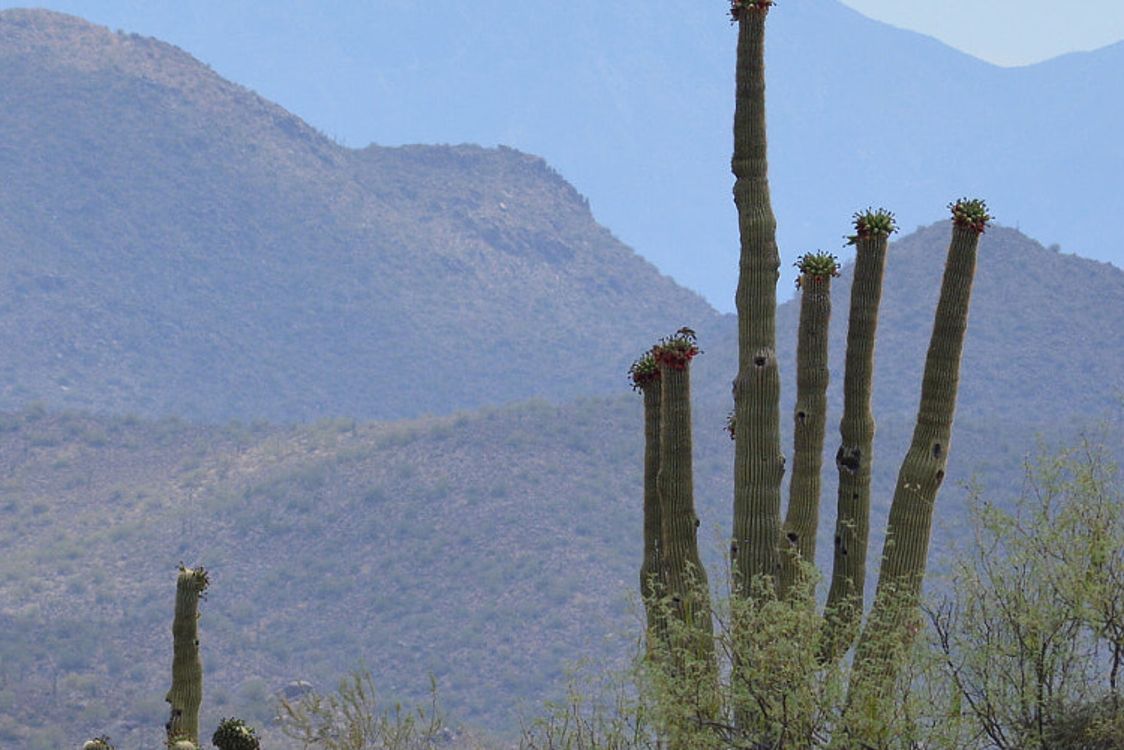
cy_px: 579
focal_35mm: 416
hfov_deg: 5.0
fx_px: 12987
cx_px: 649
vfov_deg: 3.3
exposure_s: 1/1600
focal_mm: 130
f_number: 7.1
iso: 400
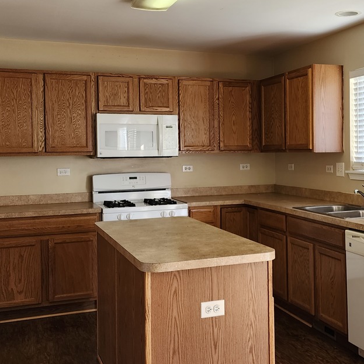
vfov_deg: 36.0
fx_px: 559
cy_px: 155
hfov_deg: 35.6
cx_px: 252
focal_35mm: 47
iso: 100
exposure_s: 1/180
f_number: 1.8
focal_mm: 6.4
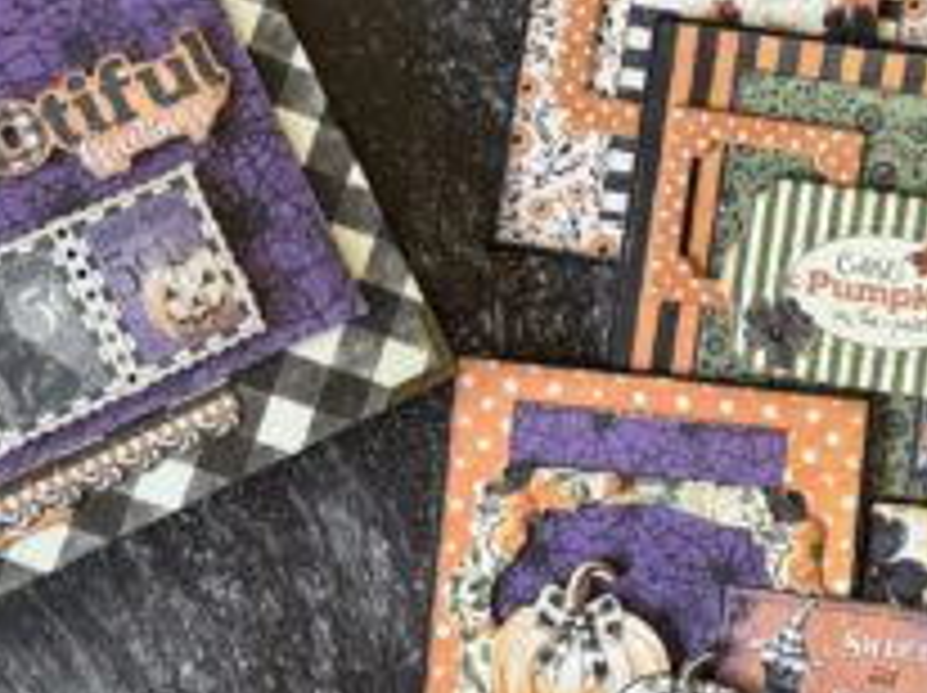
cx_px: 454
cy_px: 284
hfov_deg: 27.8
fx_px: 1872
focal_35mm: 70
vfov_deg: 20.9
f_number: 1.78
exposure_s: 1/44
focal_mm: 6.76
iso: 800
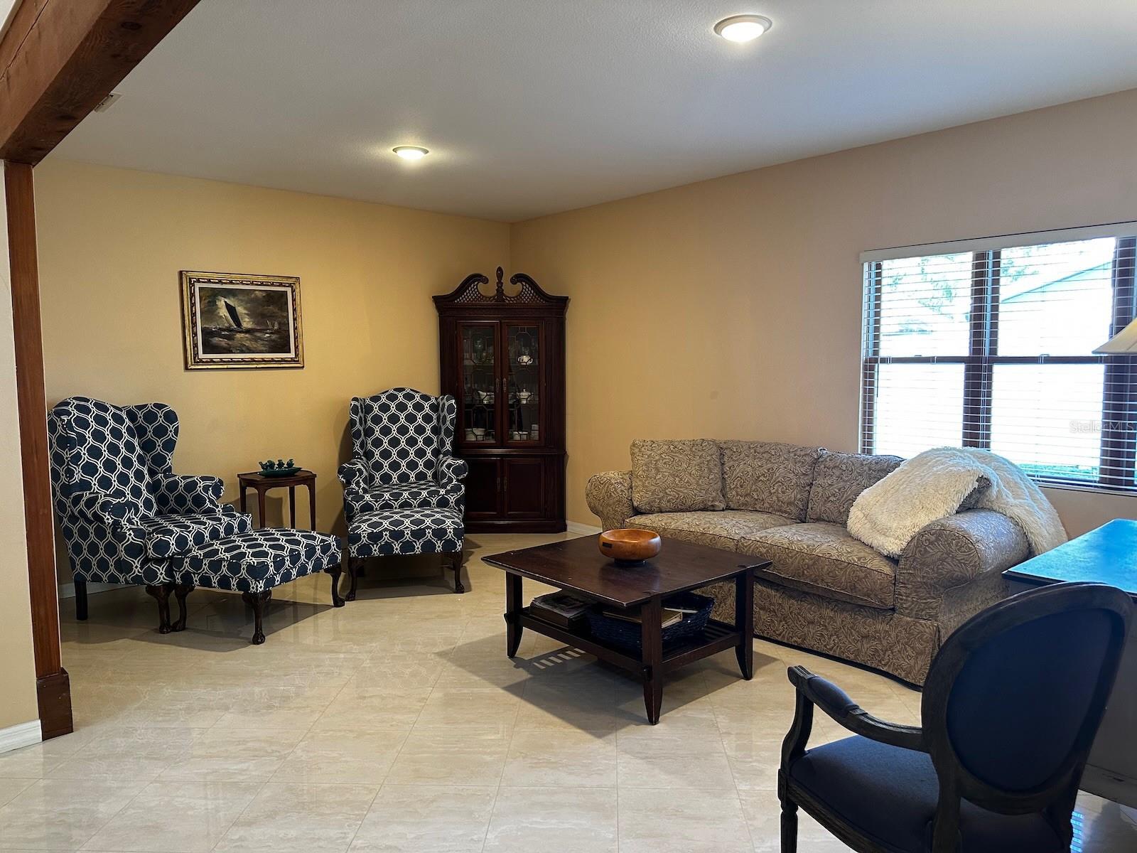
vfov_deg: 56.8
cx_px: 568
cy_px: 426
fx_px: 788
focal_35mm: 24
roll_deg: +0.5
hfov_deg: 71.6
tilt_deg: -4.8
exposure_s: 1/60
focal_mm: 6.86
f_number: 1.78
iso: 250
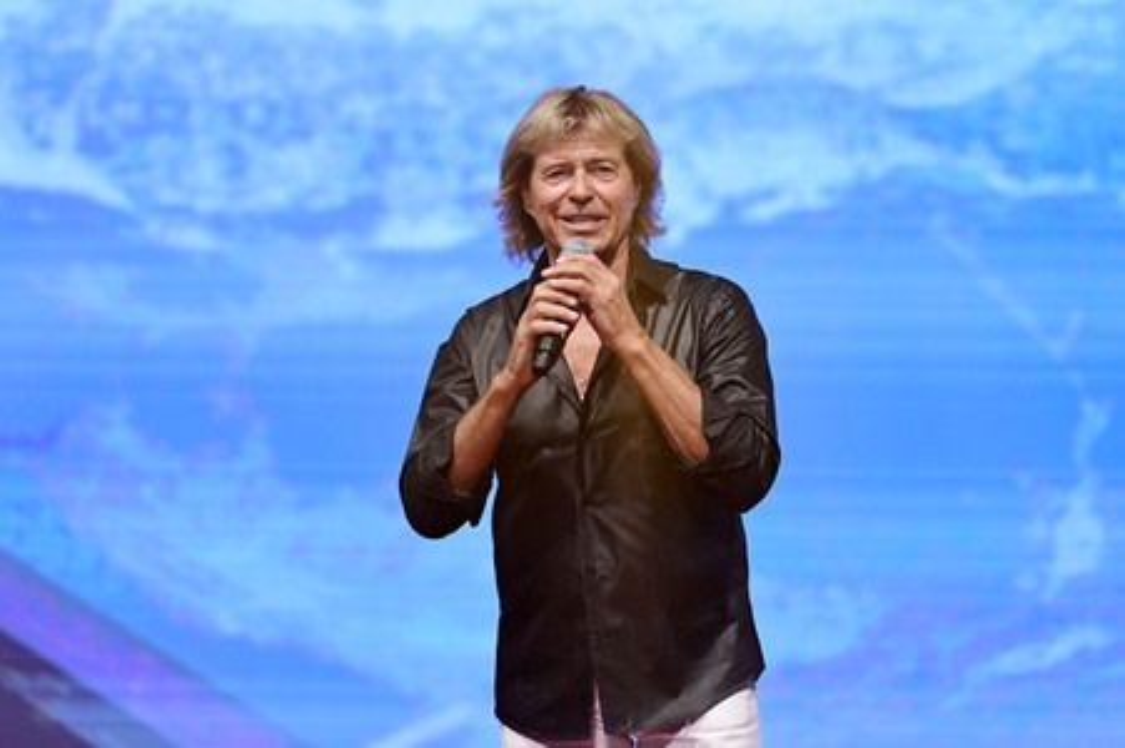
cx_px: 562
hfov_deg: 10.3
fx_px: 6245
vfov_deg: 6.9
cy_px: 374
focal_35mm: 200
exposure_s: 1/500
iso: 2200
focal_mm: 200
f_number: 2.8
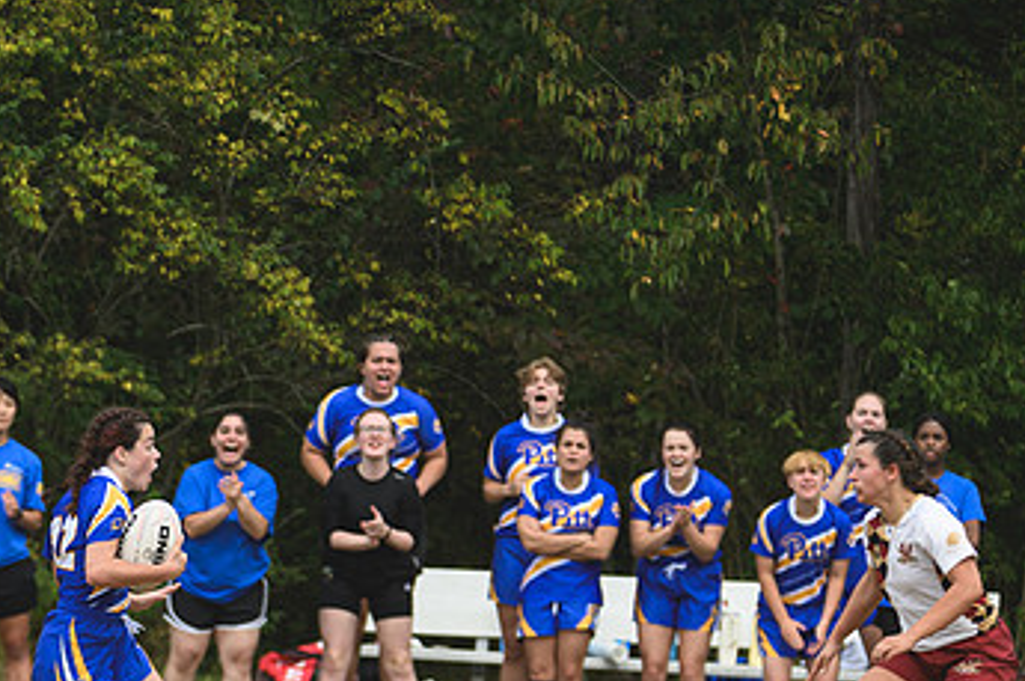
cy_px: 553
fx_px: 17941
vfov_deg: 2.2
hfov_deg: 3.3
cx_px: 362
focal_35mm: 631
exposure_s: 1/1000
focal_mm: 250
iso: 280
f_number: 5.6
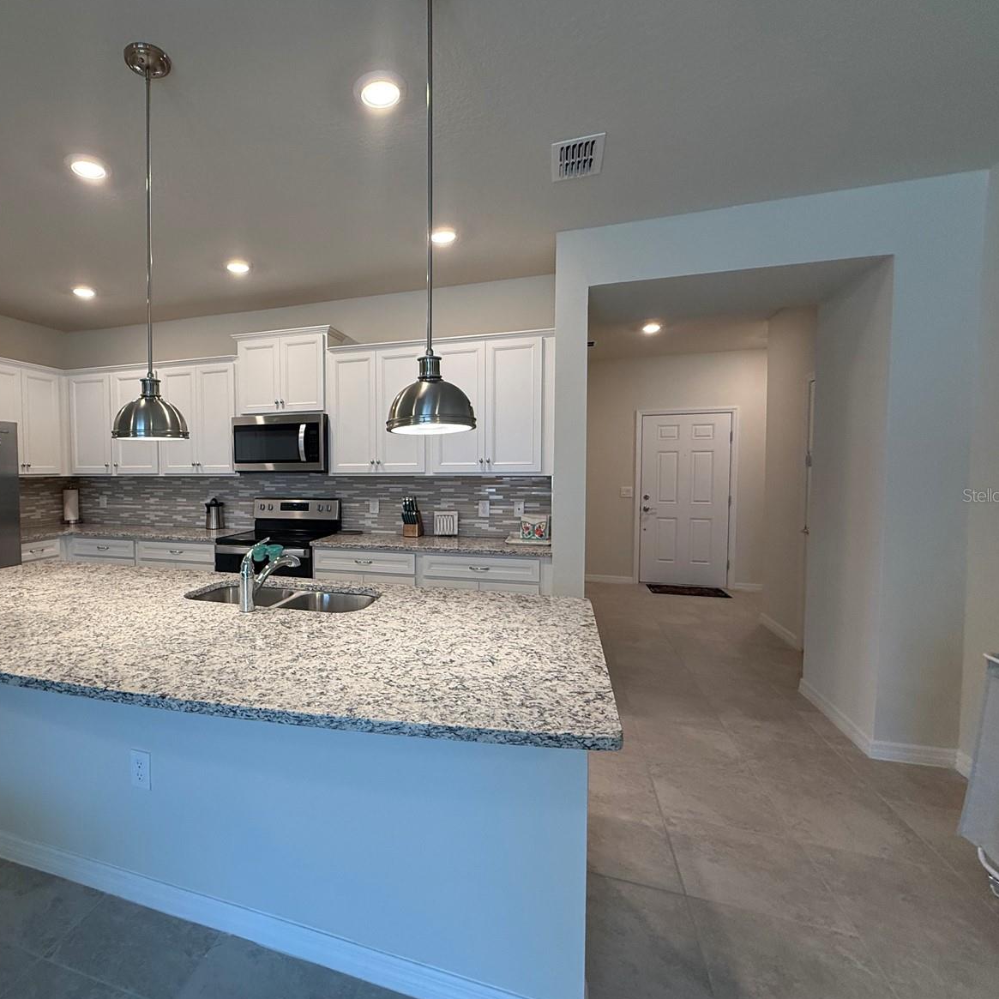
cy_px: 495
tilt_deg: -1.5
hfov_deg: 81.9
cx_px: 358
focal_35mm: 17
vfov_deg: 84.0
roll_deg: +0.7
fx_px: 555
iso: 200
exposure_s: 1/120
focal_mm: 2.22
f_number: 2.2
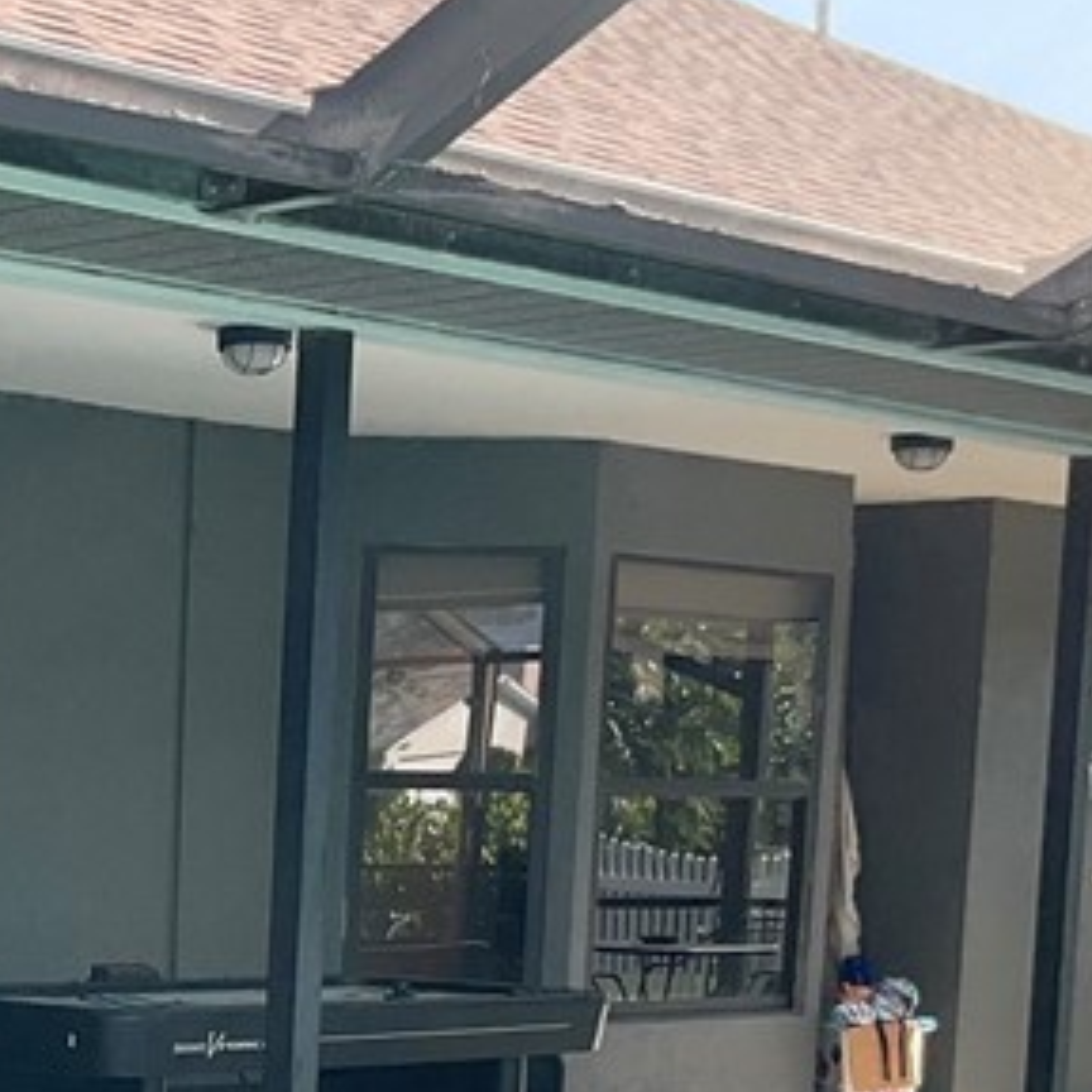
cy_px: 1194
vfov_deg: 18.4
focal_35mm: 91
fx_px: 3248
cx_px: -110
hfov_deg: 18.4
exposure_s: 1/378
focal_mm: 3
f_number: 1.8
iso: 25
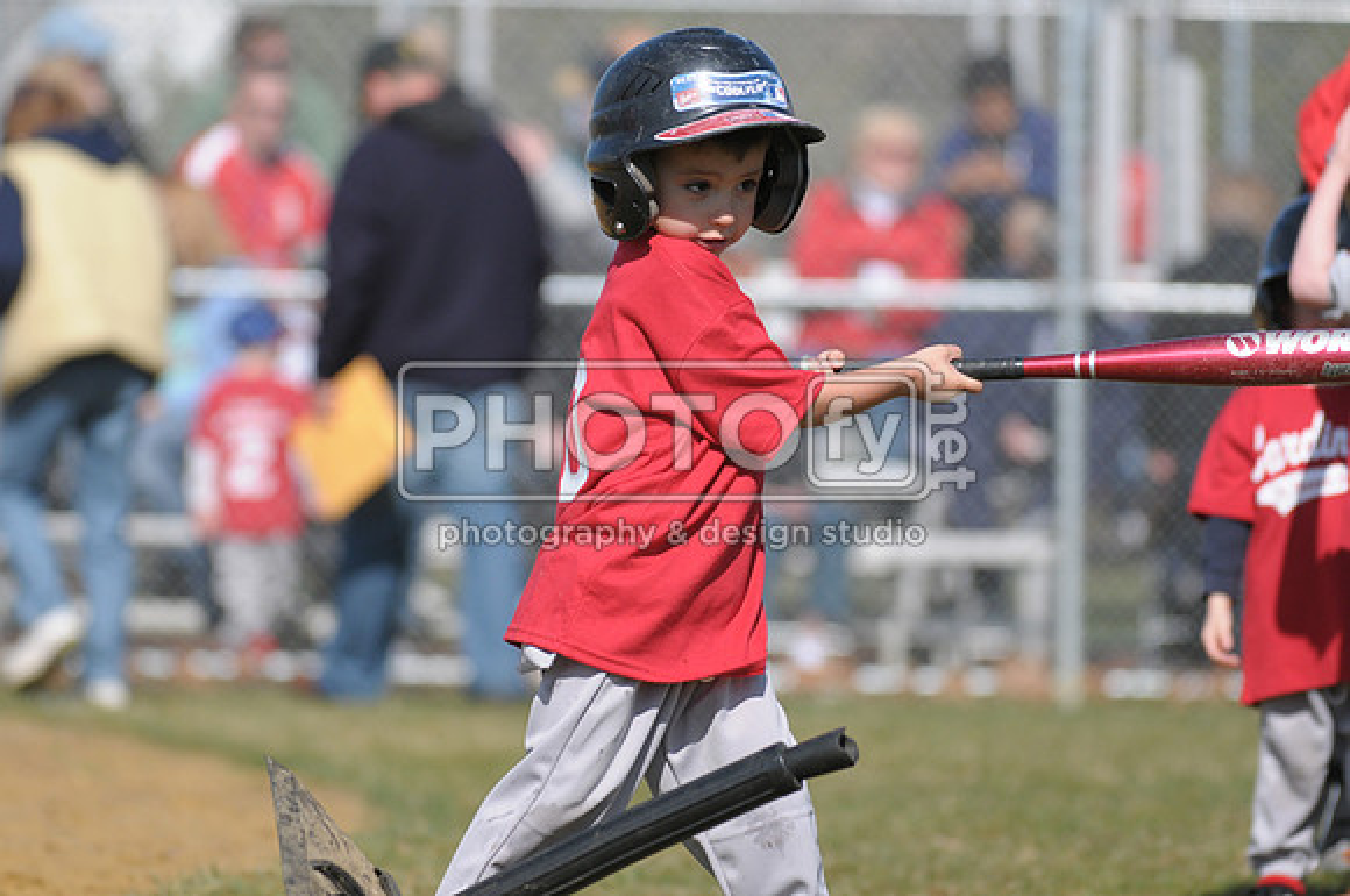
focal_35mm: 300
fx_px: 11234
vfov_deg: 4.6
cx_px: 675
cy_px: 448
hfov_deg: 6.9
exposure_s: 1/3200
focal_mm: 200
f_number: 4
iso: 400
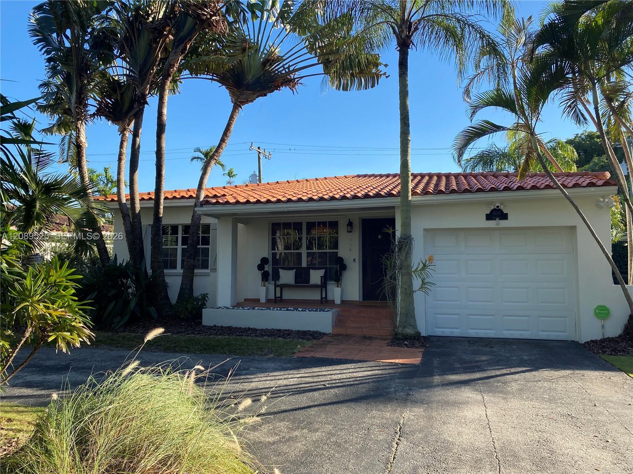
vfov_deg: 53.1
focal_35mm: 26
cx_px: 316
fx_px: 475
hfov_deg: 67.3
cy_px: 237
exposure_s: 1/981
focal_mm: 4.25
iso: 32
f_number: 1.8
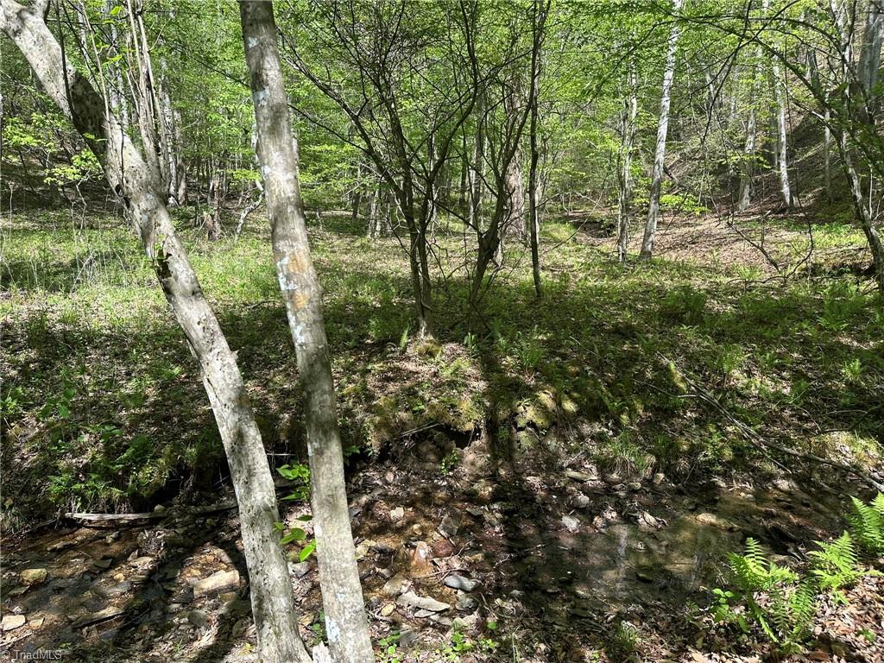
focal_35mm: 24
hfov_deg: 71.6
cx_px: 442
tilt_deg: -11.4
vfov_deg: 56.8
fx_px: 613
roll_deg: -2.0
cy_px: 332
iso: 80
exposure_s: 1/816
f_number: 1.78
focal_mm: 6.86
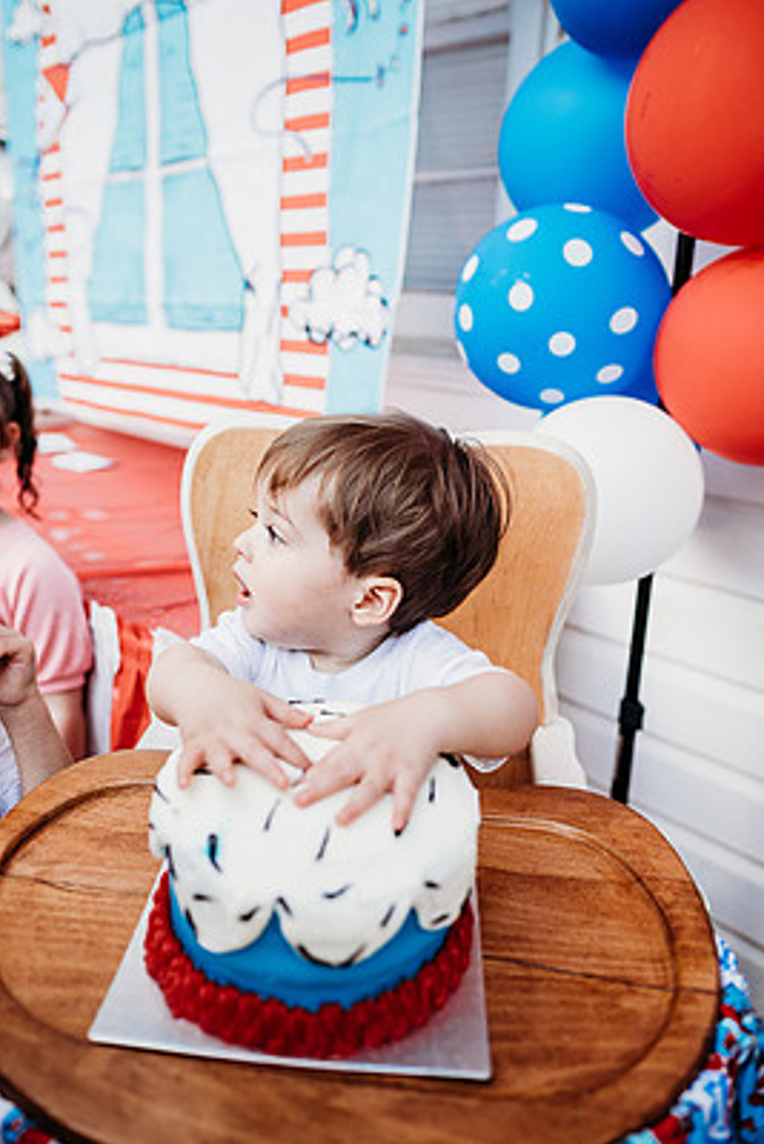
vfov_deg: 67.4
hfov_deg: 48.0
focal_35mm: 27
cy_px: 566
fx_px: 859
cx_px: 366
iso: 400
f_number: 2.5
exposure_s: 1/200
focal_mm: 24
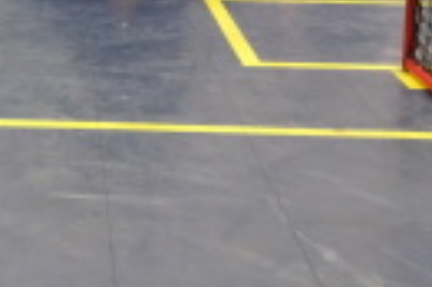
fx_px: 1282
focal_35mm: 107
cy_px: -97
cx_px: -43
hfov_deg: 18.4
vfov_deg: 12.3
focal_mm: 18.5
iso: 12800
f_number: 9
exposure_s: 1/125
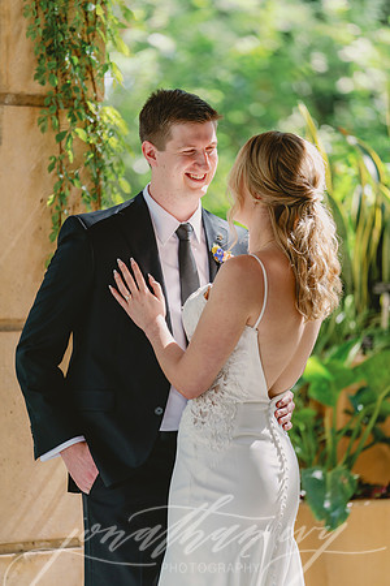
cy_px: 293
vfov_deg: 10.9
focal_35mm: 189
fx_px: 3071
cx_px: 195
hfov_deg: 7.3
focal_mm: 189
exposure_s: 1/250
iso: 200
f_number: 2.8
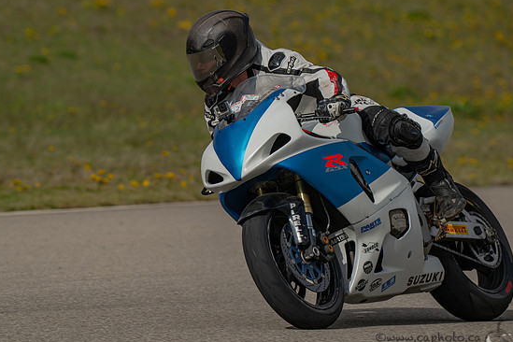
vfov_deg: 2.2
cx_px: 248
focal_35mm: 634
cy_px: 176
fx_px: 9034
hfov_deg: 3.3
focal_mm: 600
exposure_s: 1/1250
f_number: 9
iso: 250
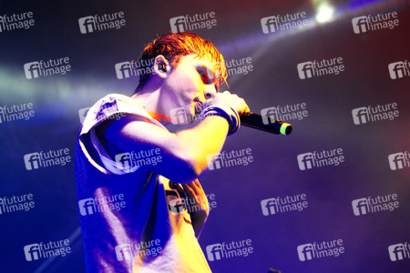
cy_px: 136
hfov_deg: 33.4
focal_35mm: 60
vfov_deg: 22.6
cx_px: 205
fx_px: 683
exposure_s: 1/320
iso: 3200
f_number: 2.8
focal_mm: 60
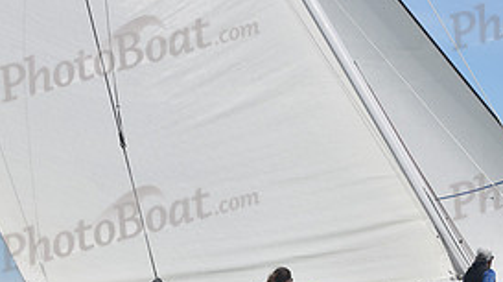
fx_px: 2079
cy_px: 294
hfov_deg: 13.8
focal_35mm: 156
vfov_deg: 7.7
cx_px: 356
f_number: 8
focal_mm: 70
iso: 320
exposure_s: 1/800
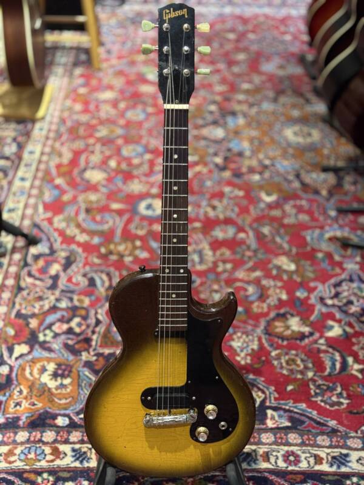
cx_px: 182
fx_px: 673
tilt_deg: -35.9
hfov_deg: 30.3
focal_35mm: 48
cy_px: 242
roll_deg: -2.4
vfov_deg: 39.7
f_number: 1.78
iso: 400
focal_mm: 6.76
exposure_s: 1/40
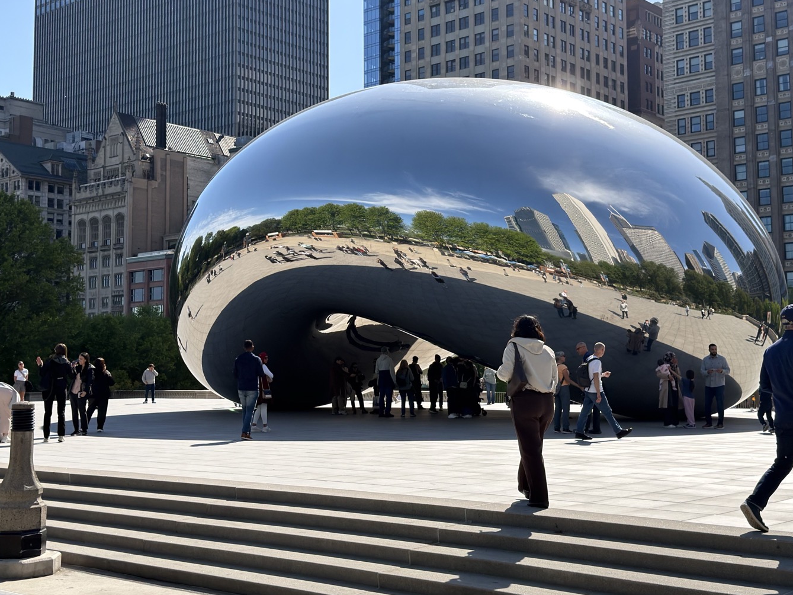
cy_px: 249
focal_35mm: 49
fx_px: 1122
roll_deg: -0.1
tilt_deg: +6.6
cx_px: 394
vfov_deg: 29.6
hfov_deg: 38.9
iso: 80
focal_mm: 6.76
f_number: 1.78
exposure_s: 1/5348
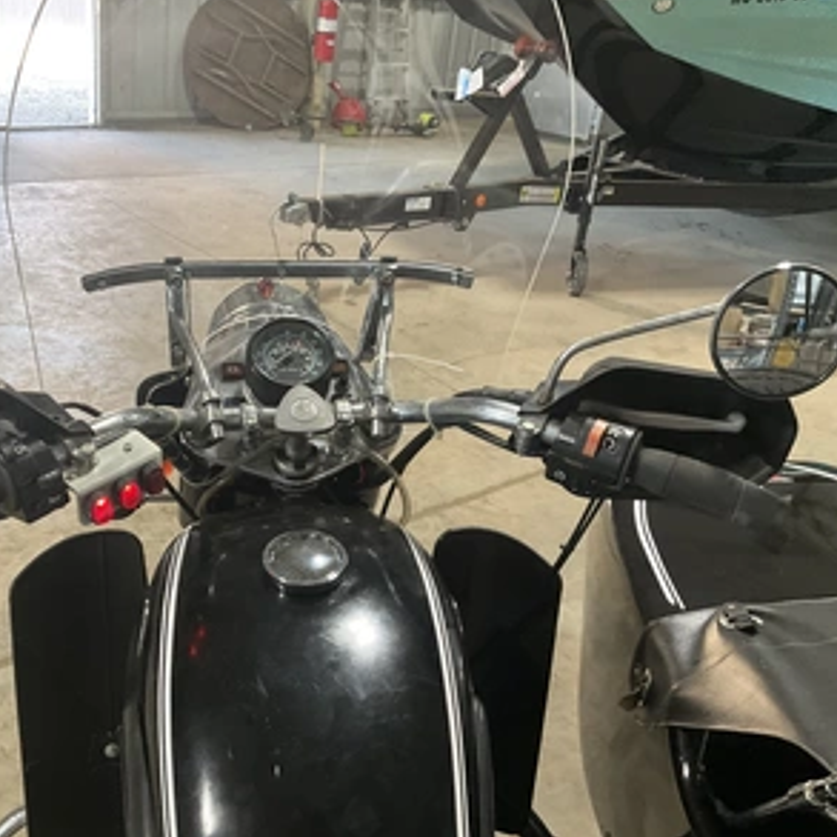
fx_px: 957
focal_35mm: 35
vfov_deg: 47.2
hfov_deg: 46.7
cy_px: 411
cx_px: 303
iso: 100
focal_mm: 3
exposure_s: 1/60
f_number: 1.8
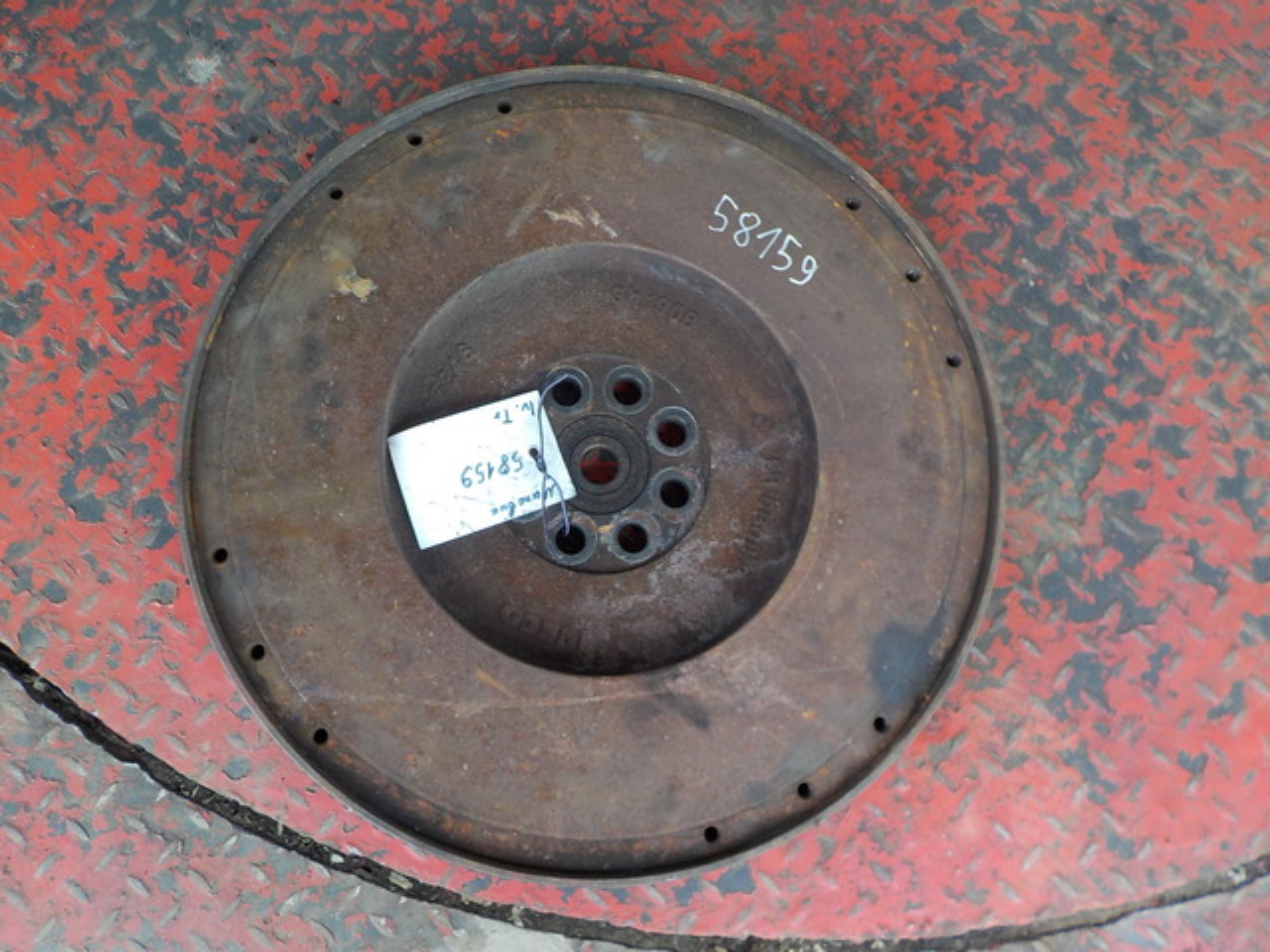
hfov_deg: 60.0
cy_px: 476
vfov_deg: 46.8
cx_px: 635
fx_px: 1101
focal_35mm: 30
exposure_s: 1/30
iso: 125
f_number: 3.3
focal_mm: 4.1
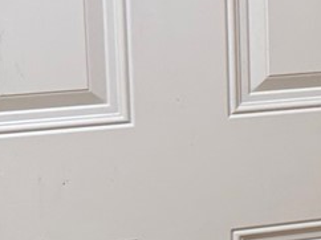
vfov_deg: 9.3
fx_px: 1473
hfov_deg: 11.4
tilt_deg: -11.1
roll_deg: -1.4
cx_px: 602
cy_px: 19
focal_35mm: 159
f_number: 1.78
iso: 160
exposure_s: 1/120
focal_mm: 6.76
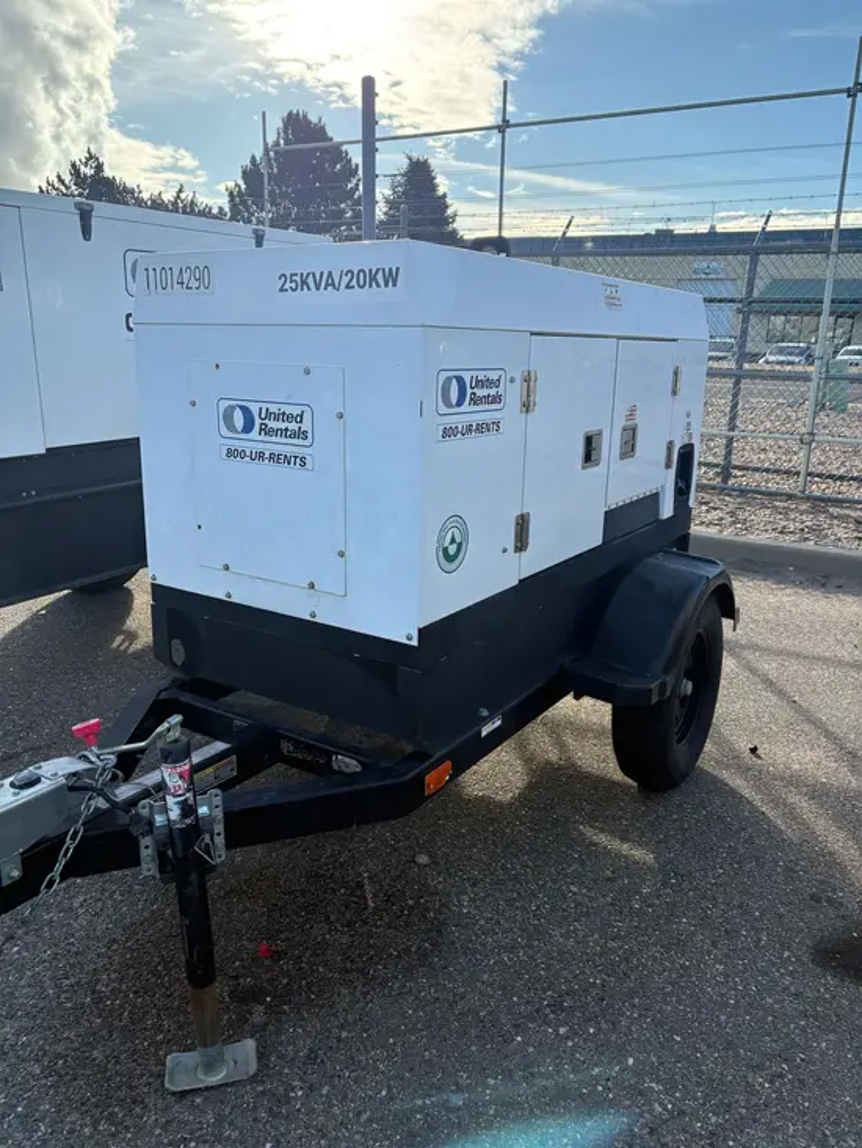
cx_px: 431
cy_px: 574
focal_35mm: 26
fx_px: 863
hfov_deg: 53.1
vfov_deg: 67.3
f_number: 1.6
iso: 64
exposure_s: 1/2012
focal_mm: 5.96
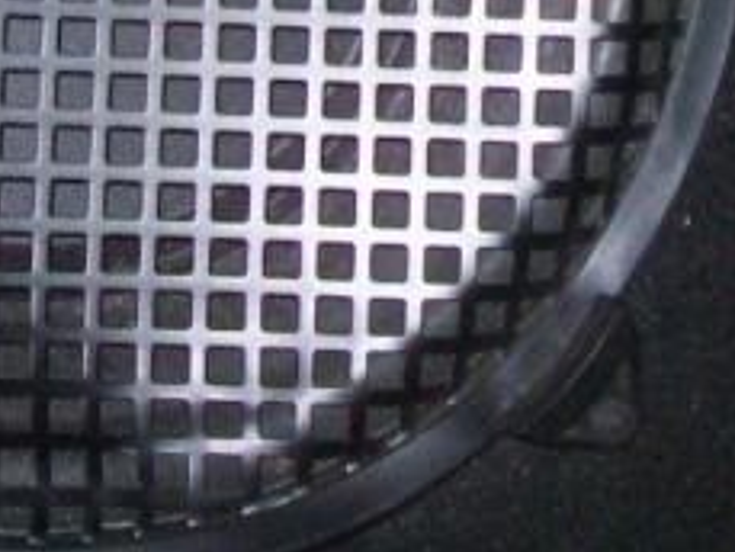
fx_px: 3420
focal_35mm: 161
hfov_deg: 12.2
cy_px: -213
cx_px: 610
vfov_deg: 9.0
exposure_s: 1/64
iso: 200
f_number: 2.7
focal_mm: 6
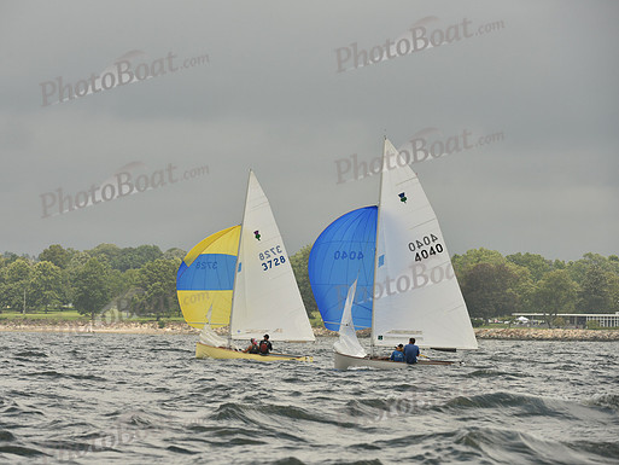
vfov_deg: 5.7
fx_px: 4668
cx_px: 273
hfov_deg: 7.6
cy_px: 232
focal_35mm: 261
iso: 320
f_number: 7.1
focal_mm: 240
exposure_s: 1/1250
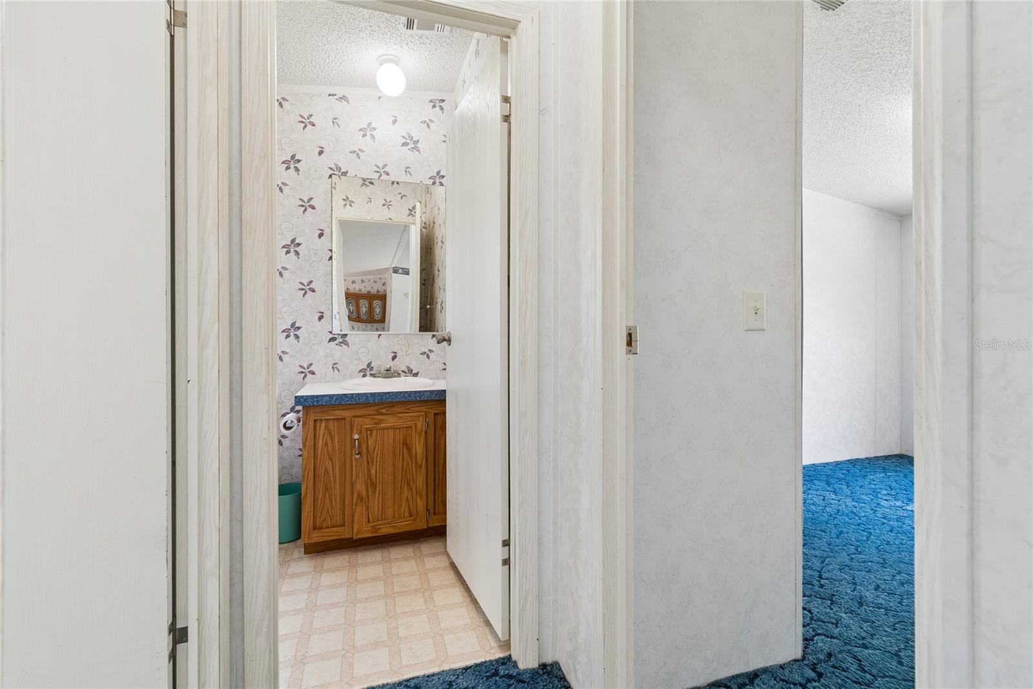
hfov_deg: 100.4
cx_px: 516
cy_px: 344
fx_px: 430
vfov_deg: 77.3
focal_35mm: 15
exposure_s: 1/5
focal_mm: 10
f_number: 7.1
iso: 100
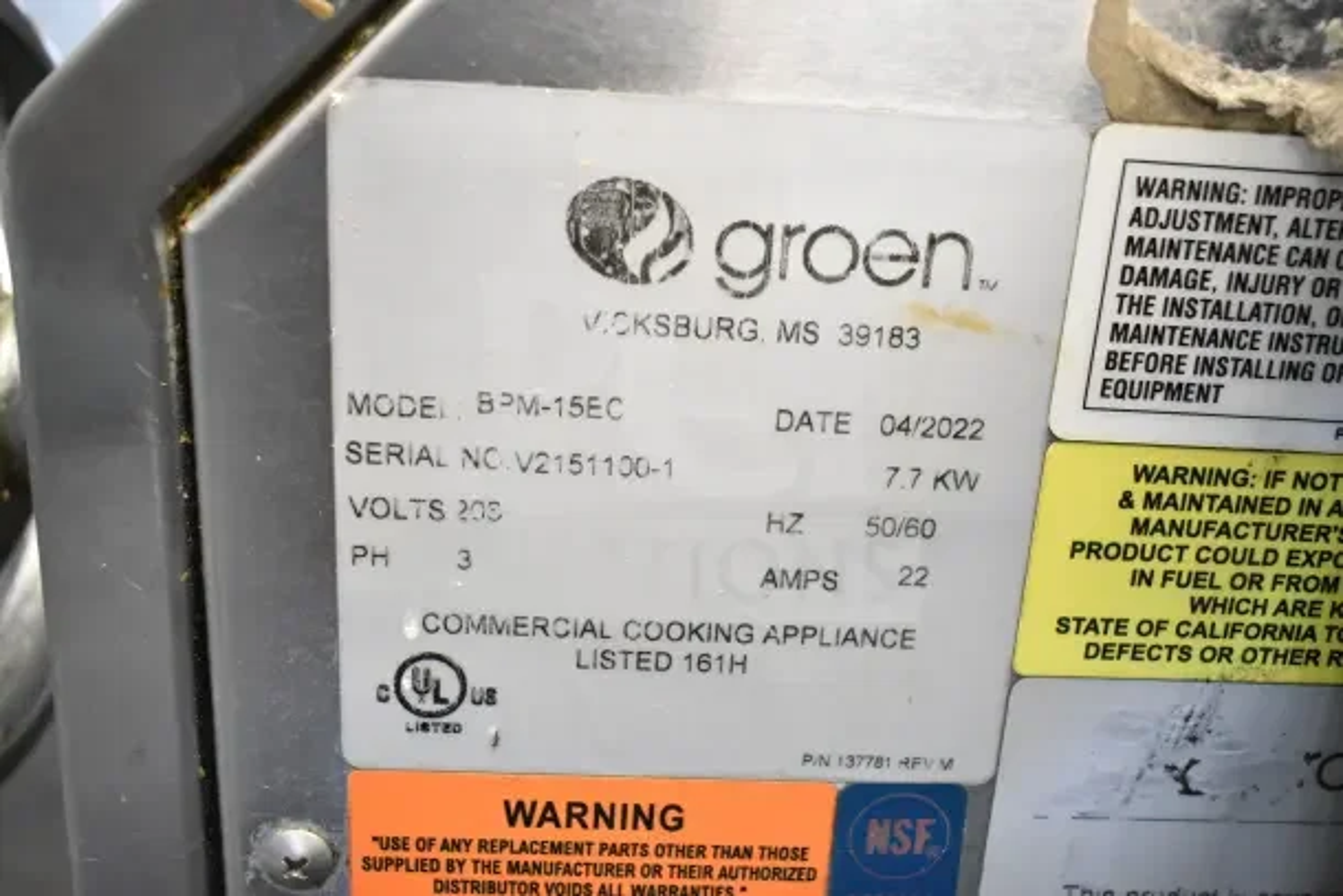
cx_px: 672
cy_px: 448
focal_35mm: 33
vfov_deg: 40.0
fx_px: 1231
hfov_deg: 57.2
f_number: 3.8
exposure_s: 1/40
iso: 4500
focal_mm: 22
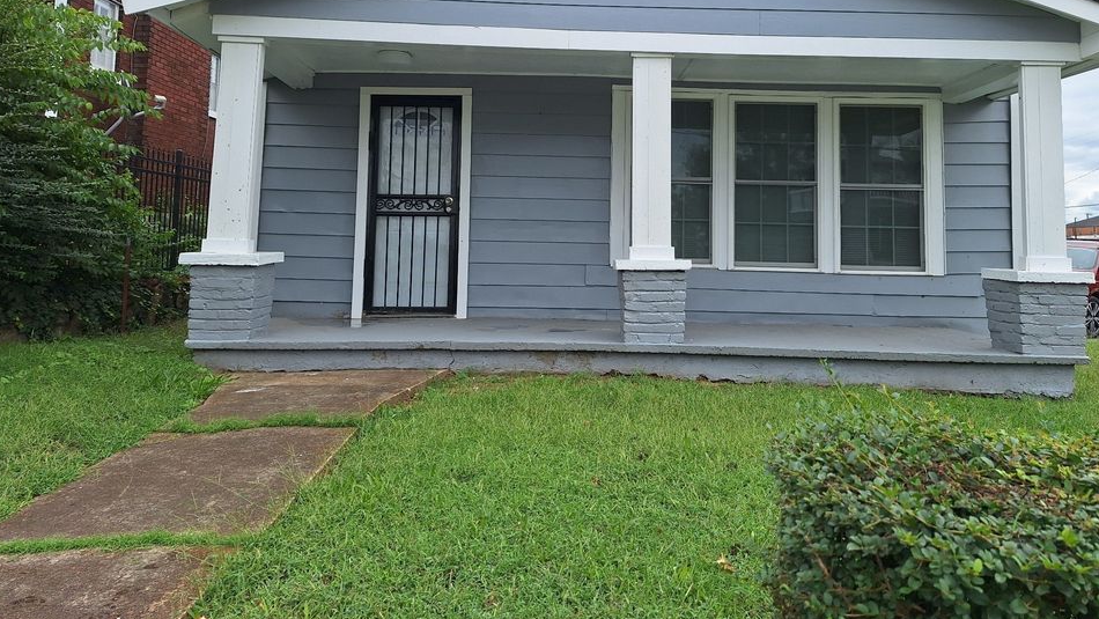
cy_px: 179
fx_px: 787
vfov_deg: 42.0
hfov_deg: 69.8
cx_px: 583
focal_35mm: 27
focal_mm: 5.54
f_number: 1.8
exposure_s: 1/1585
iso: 40
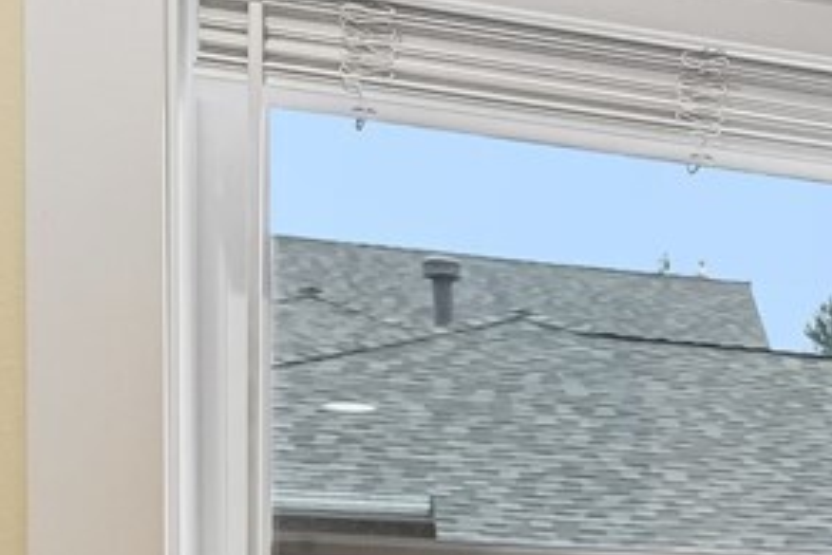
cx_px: 1611
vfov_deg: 13.7
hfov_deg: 16.9
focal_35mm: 93
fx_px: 2150
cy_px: 864
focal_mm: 16
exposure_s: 1/25
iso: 1600
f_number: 8
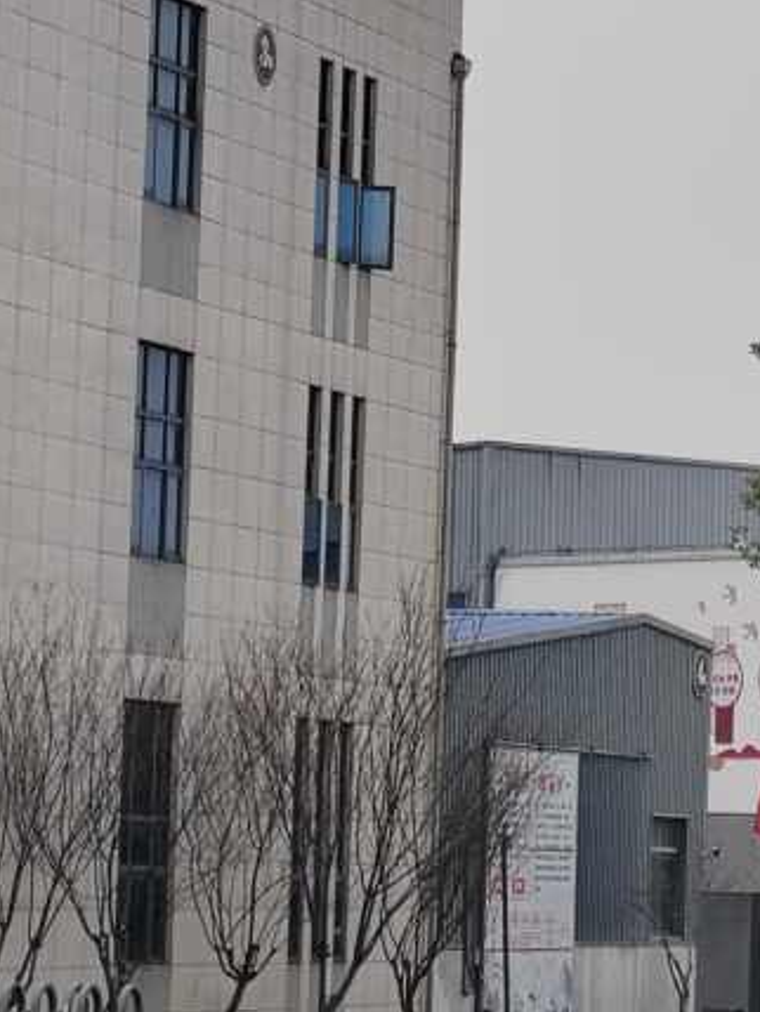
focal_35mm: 206
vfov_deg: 9.6
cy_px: 224
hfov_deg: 7.2
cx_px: 956
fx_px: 6027
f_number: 1.8
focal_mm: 6.14
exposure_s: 1/320
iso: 100
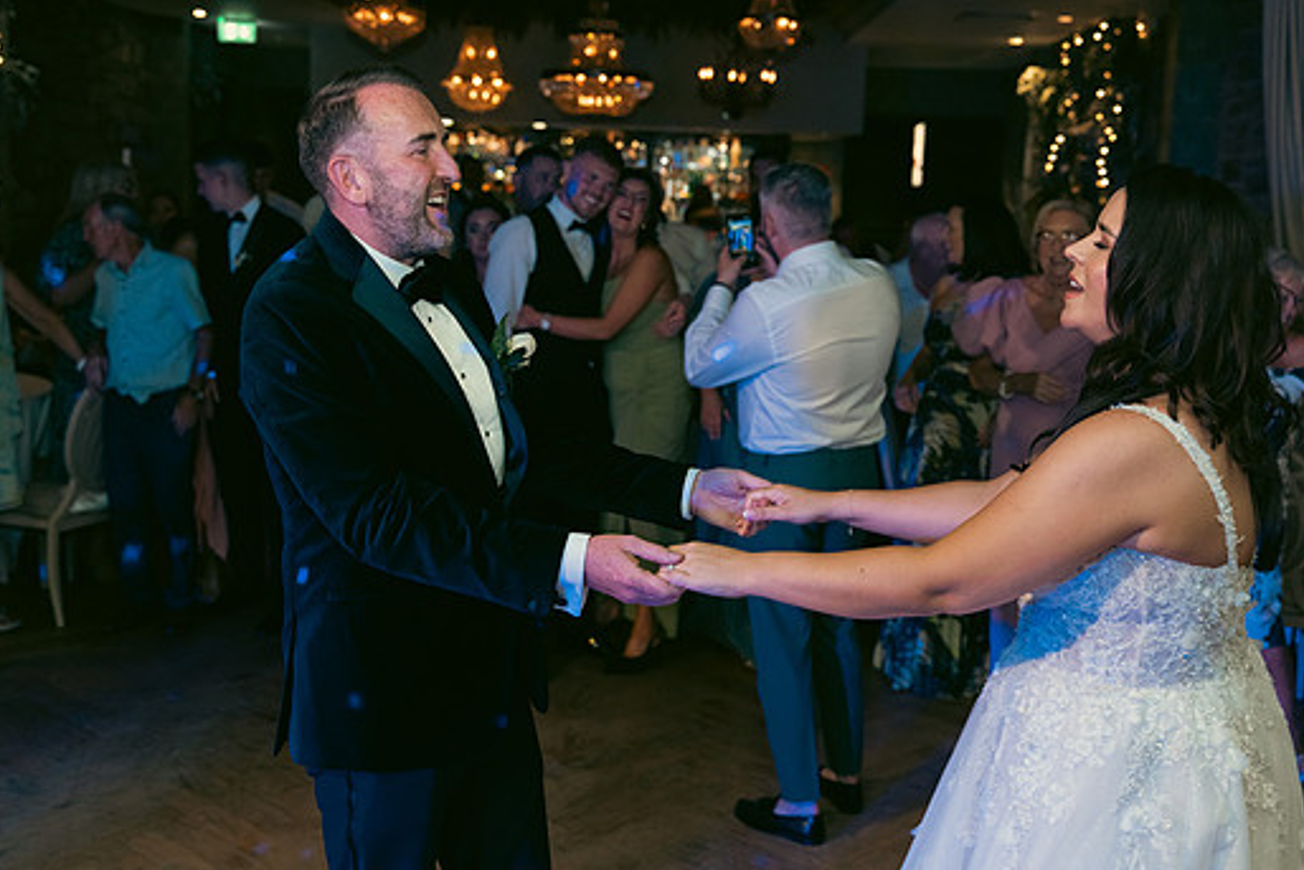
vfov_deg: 30.5
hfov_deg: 44.5
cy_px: 407
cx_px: 655
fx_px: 1594
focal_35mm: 44
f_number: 3.5
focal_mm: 39
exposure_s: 1/160
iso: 2500
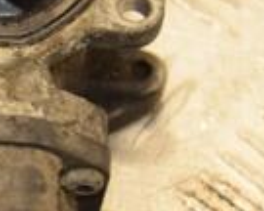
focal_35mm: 326
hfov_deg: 5.8
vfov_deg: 4.7
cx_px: -196
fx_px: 2547
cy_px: 72
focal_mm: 52
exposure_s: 1/160
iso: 800
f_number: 5
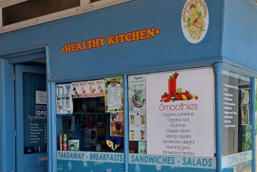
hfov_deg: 41.1
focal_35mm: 48
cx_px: 136
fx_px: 343
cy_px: 124
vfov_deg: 27.8
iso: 32
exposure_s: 1/157
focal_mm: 4.6
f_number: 1.8
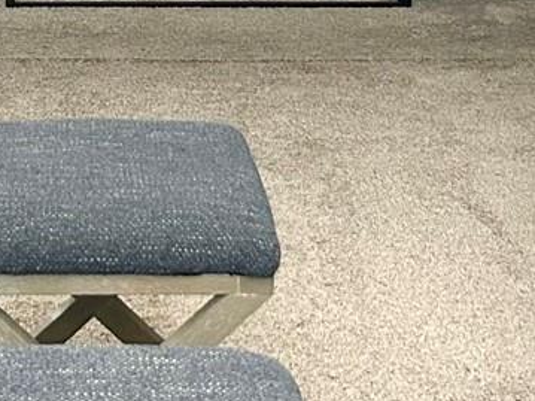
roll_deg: -0.4
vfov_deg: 12.5
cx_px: 86
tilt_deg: -10.0
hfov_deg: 16.8
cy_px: -70
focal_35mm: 116
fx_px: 1792
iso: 500
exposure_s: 1/54
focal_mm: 5.7
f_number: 1.5
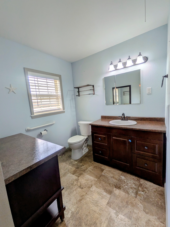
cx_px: 85
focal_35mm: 14
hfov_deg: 85.7
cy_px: 114
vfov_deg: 102.1
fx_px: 92
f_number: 2.2
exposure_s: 1/171
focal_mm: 1.85
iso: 43
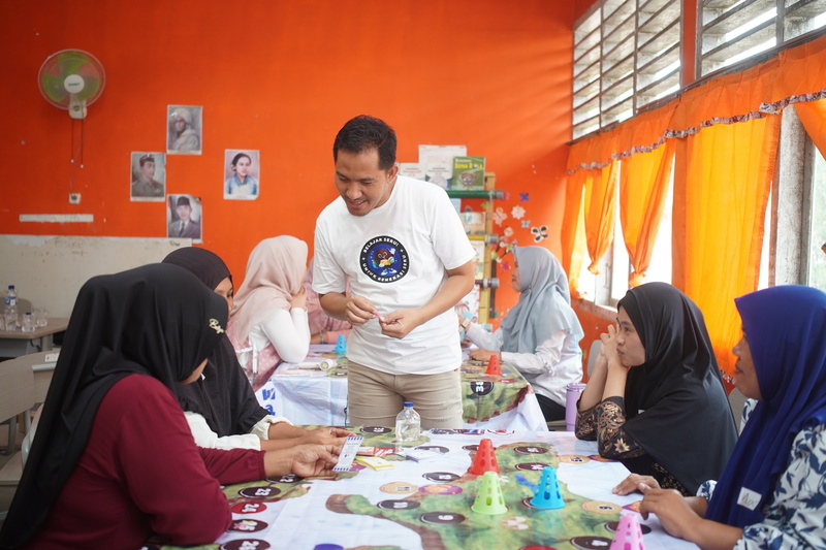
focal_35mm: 38
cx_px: 413
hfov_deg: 51.3
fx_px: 860
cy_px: 275
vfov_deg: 35.5
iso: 320
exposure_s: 1/160
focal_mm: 25
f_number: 1.7
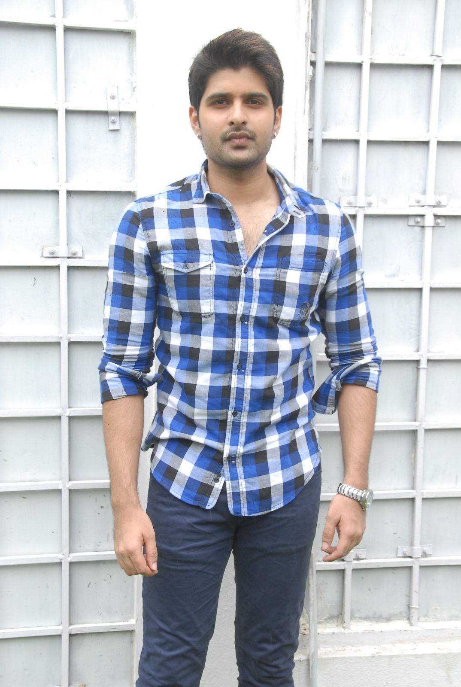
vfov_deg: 41.0
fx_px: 918
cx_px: 230
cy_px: 344
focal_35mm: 48
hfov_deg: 28.2
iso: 320
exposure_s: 1/125
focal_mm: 32
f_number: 9
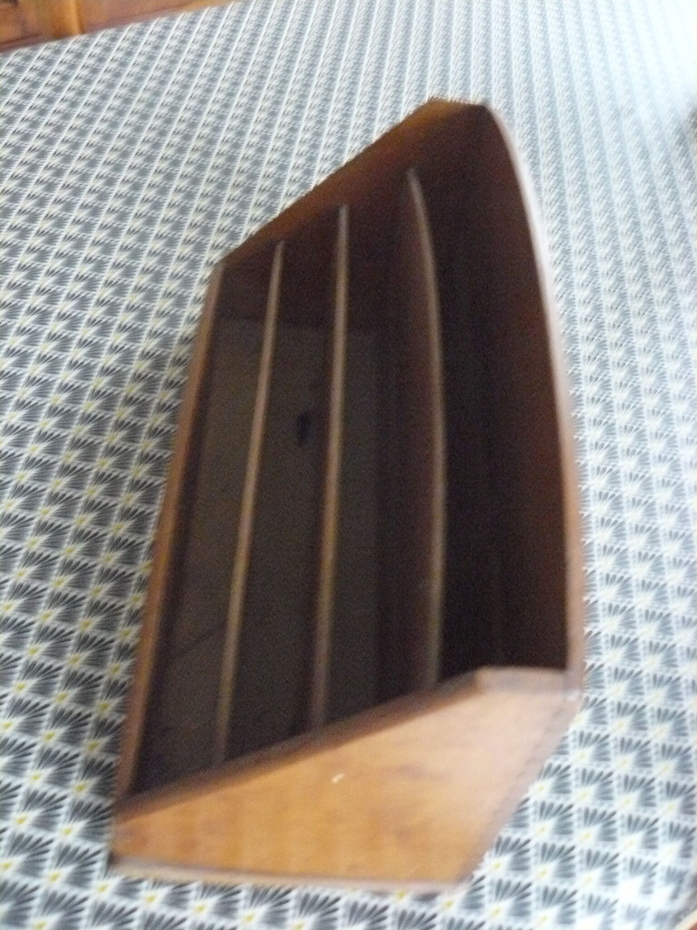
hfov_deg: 39.7
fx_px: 966
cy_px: 465
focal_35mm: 36
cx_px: 348
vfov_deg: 51.4
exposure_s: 1/13
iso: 800
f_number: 2.8
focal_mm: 6
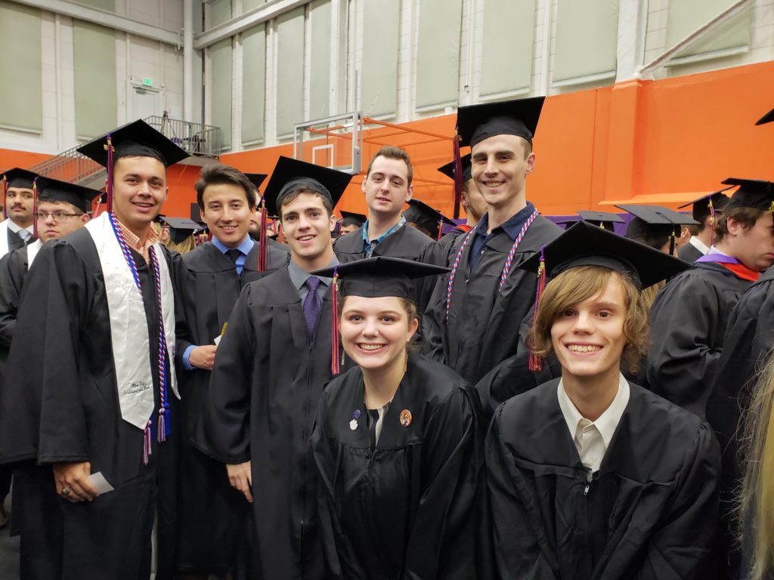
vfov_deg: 53.1
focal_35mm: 26
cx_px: 387
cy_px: 290
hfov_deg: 67.3
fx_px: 581
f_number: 2.4
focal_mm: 4.3
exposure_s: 1/60
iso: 250
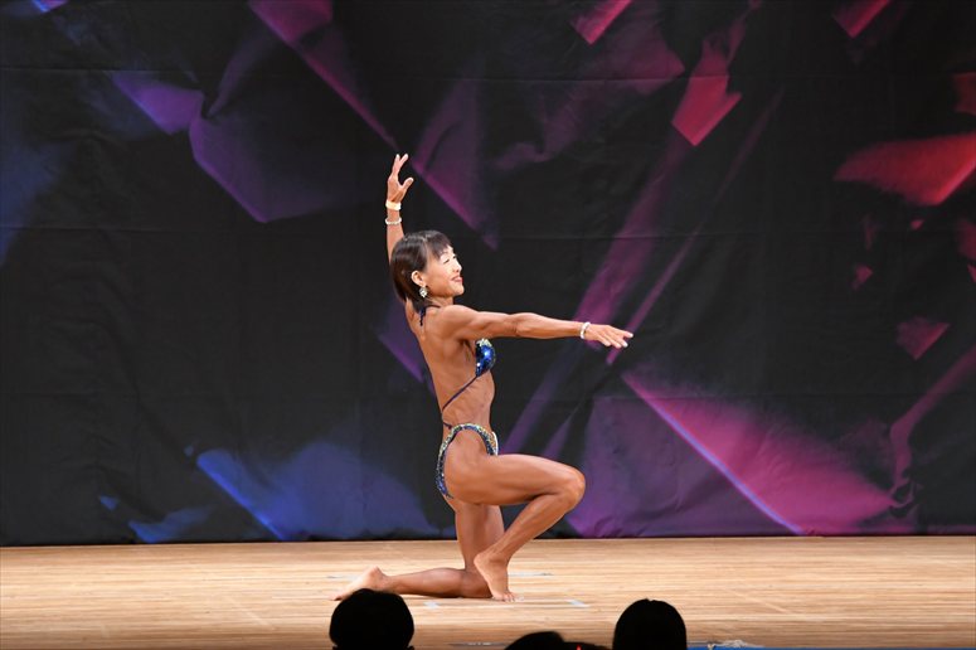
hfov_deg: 7.6
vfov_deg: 5.1
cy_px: 325
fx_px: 7317
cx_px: 488
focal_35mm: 270
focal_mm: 180
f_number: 5.6
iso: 3600
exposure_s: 1/400
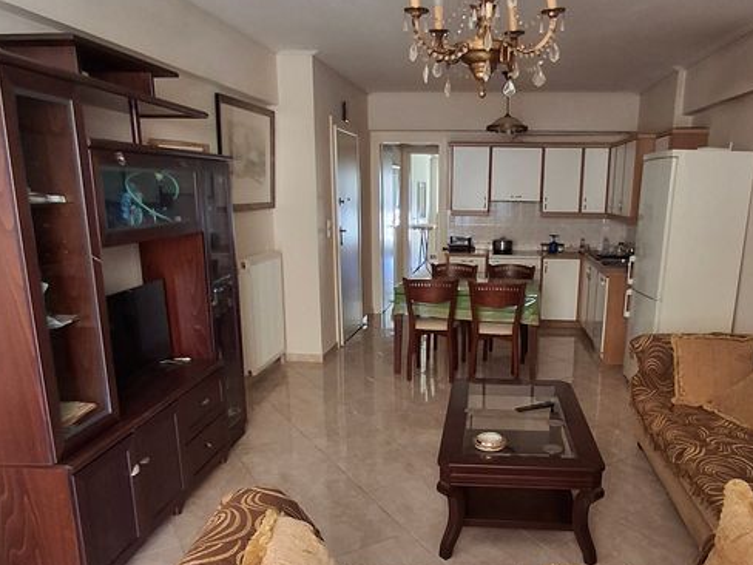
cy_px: 327
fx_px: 457
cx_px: 426
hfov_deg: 78.6
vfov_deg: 63.1
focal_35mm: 21
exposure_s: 1/50
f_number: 2.2
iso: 160
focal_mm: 1.64
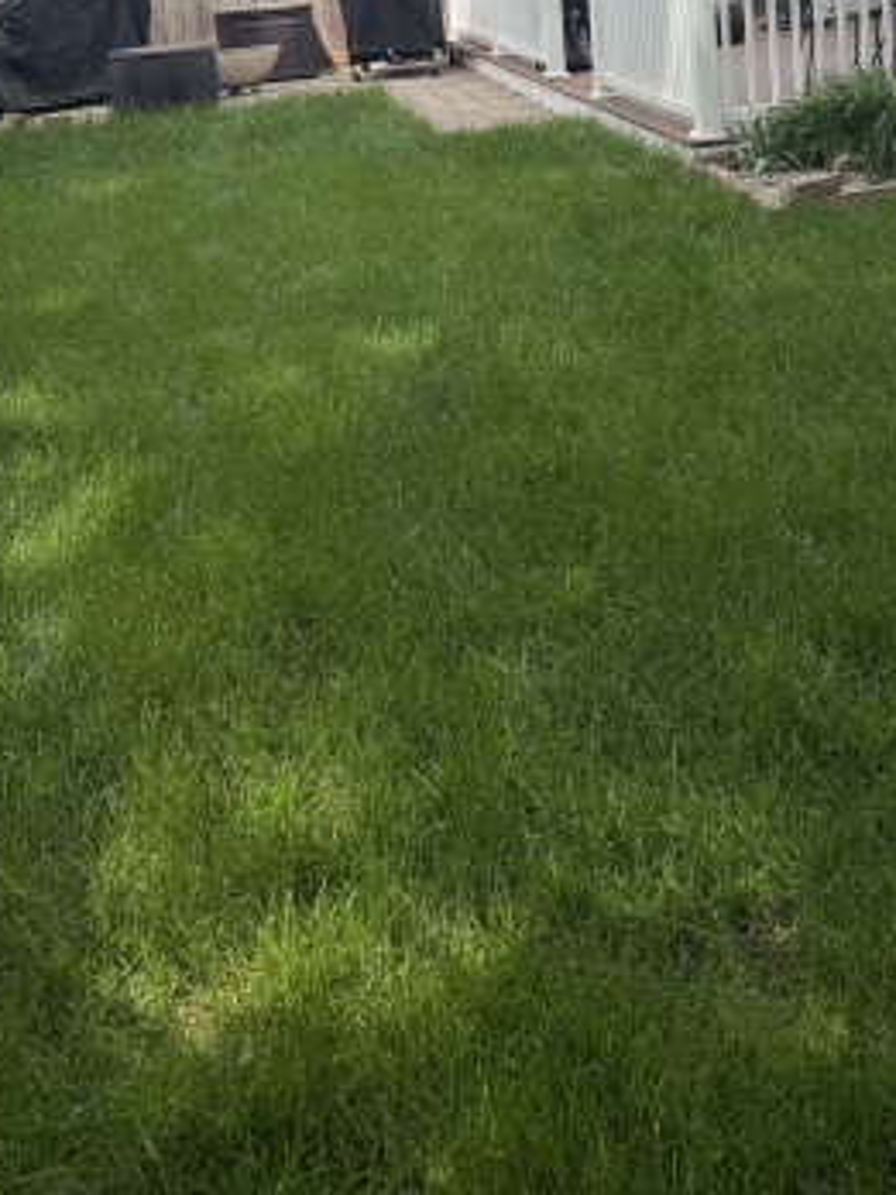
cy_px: 60
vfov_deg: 37.7
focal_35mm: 46
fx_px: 1588
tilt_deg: -6.2
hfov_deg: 30.8
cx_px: 697
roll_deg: +3.2
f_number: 1.78
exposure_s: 1/2445
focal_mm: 6.76
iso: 80
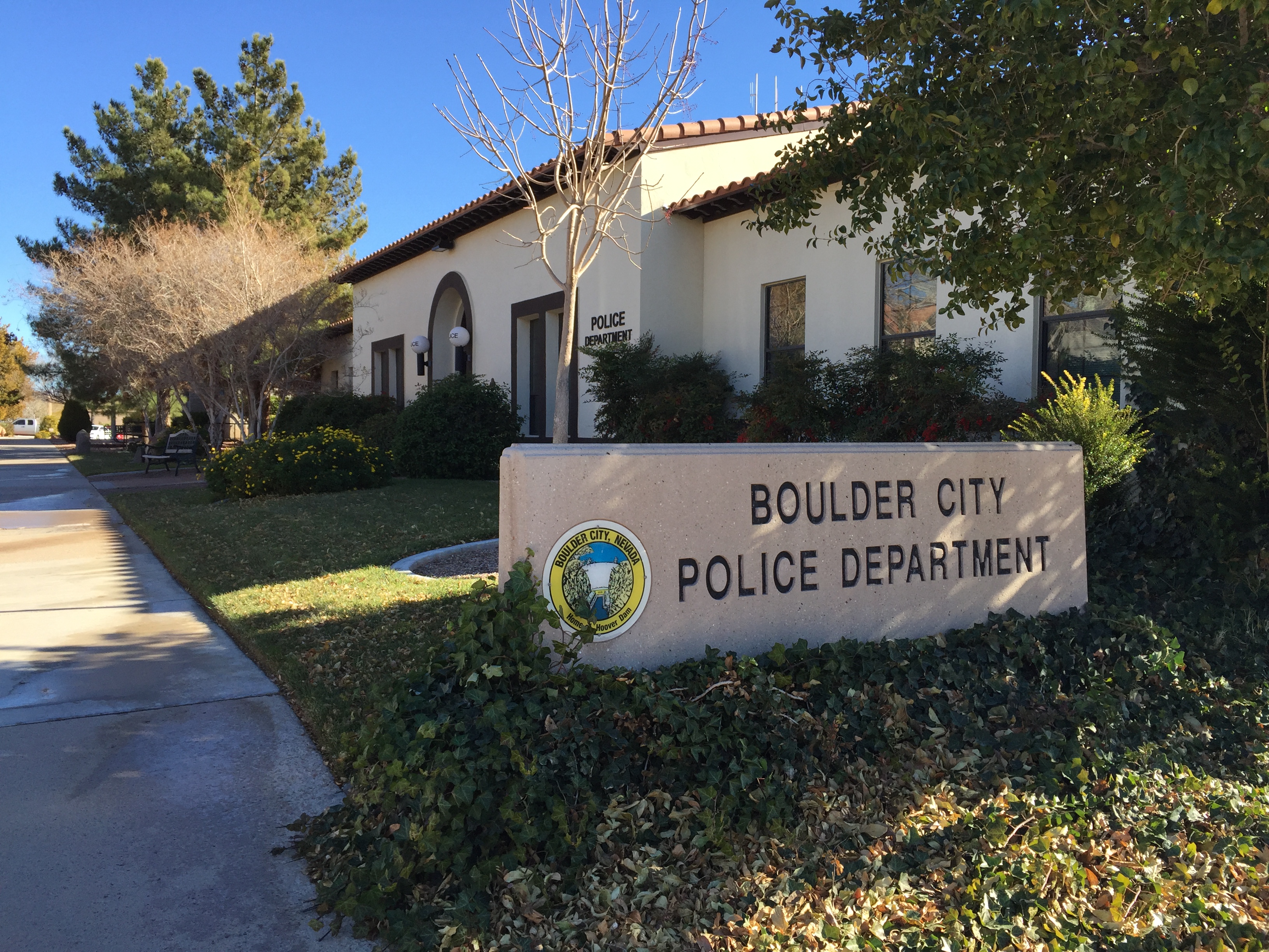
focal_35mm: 29
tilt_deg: -2.4
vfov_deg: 48.2
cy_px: 476
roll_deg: -0.8
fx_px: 1063
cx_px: 634
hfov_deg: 61.7
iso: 32
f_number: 2.2
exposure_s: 1/775
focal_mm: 4.15
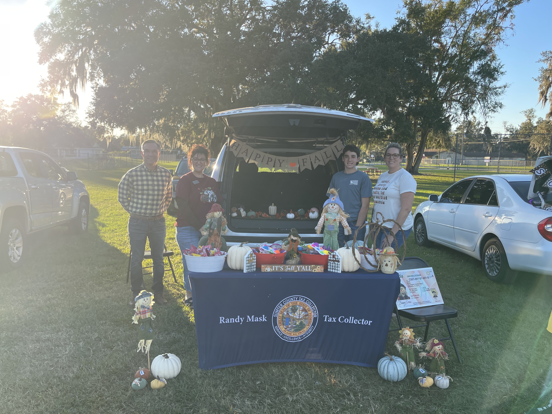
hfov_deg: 67.3
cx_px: 283
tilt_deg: -8.5
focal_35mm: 26
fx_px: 415
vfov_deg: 53.1
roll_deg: -2.2
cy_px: 212
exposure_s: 1/700
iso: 32
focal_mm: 5.1
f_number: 1.6
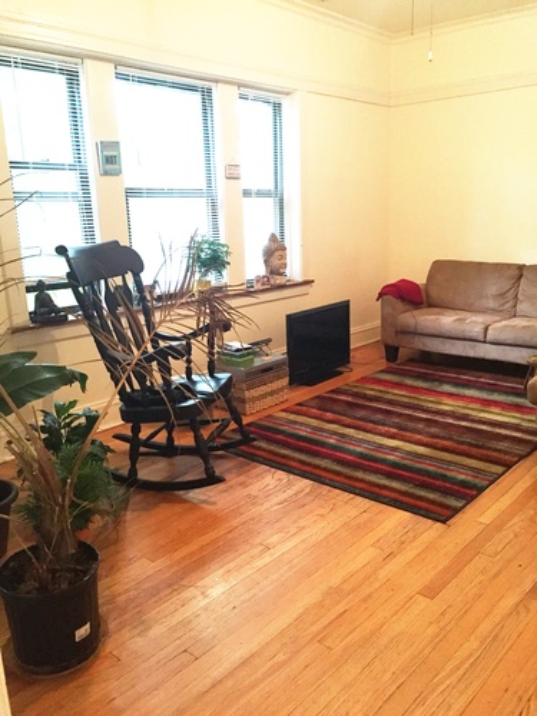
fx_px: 600
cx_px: 268
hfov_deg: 48.2
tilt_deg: -12.8
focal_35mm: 29
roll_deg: +0.7
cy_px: 358
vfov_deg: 61.7
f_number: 2.2
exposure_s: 1/30
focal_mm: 4.15
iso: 200
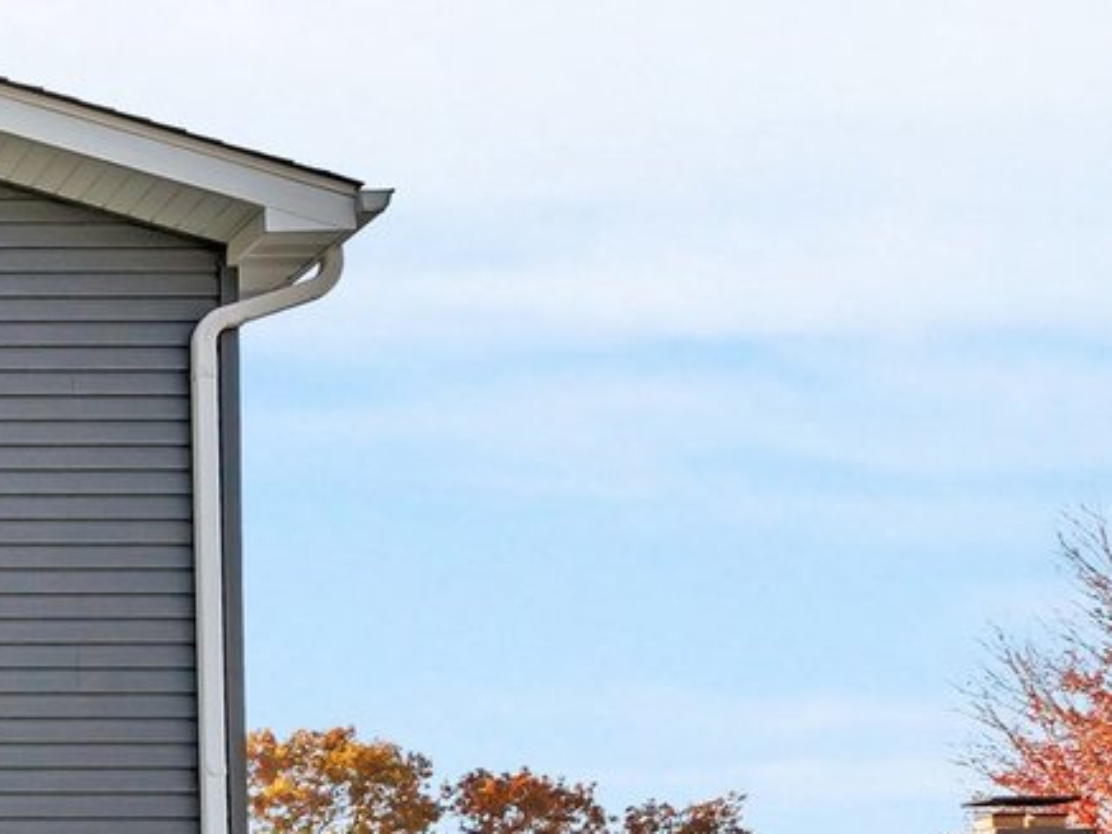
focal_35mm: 57
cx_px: -785
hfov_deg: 22.8
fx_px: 1832
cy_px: 1083
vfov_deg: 22.9
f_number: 9
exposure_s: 1/800
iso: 640
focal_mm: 16
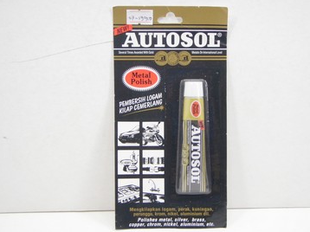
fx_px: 510
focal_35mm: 57
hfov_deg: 33.8
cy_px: 121
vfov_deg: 25.6
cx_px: 171
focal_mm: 9.13
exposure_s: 1/15
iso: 200
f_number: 4
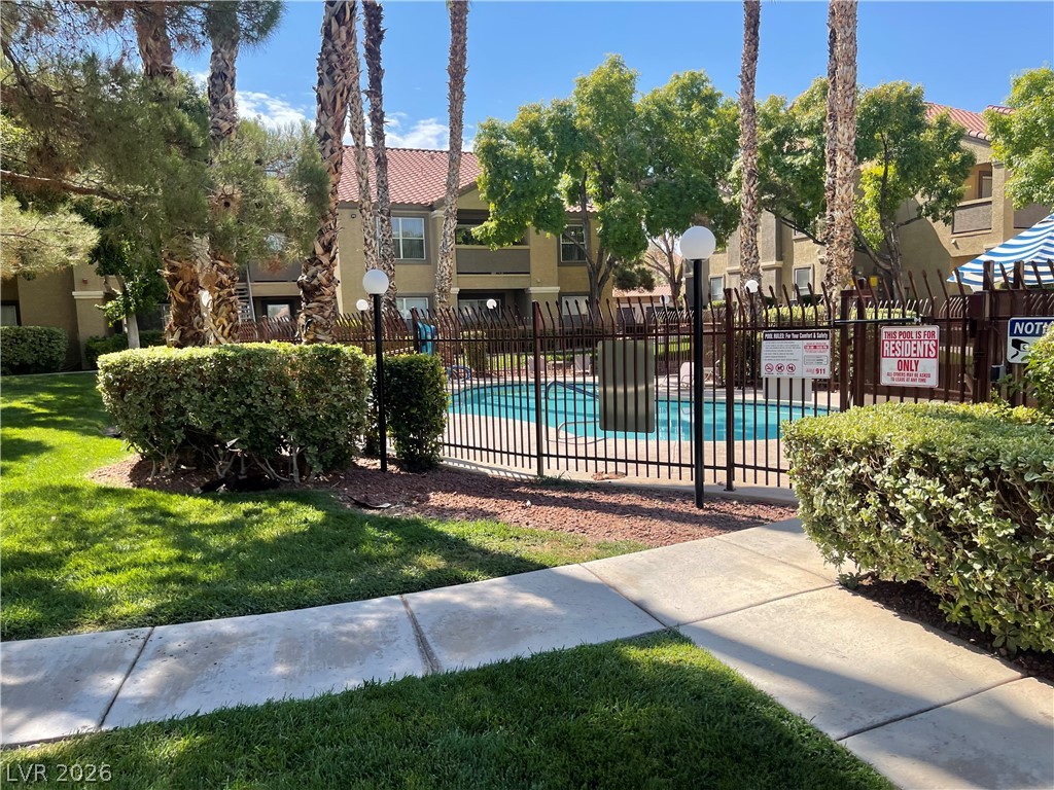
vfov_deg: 54.9
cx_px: 527
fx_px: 761
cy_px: 395
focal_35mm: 25
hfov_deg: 69.4
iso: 32
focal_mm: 5.1
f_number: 1.6
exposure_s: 1/1689
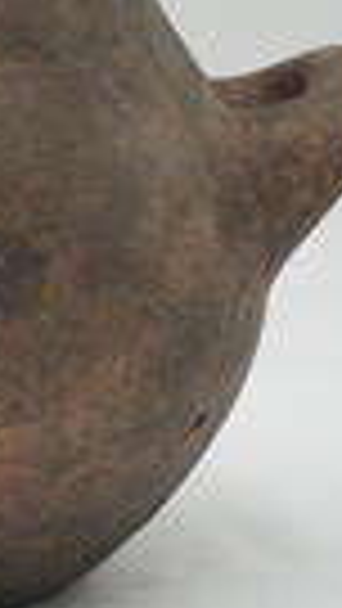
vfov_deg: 15.3
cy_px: 176
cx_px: -536
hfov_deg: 7.9
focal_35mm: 140
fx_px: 2253
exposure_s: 1/10
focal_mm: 25
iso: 100
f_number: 16
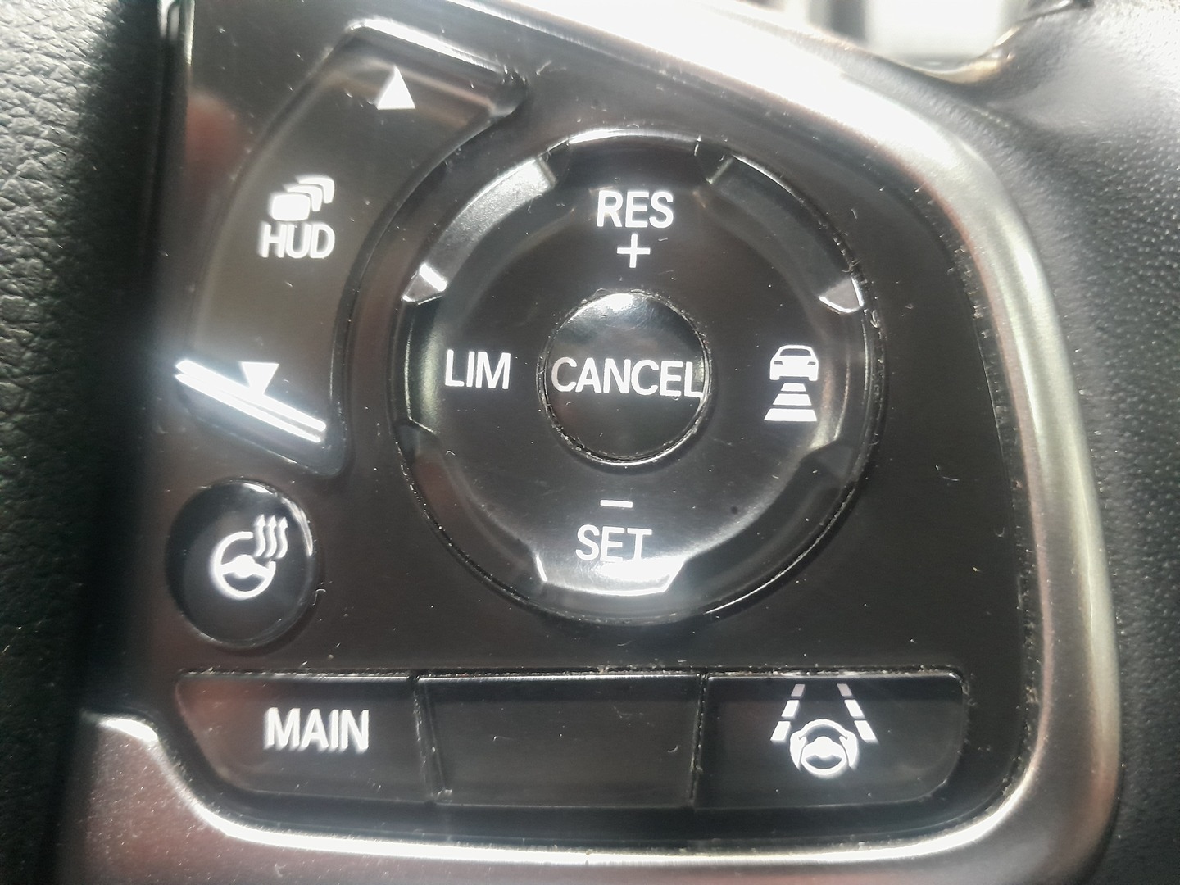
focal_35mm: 26
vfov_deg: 53.1
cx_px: 590
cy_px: 442
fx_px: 886
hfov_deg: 67.3
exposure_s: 1/17
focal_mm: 4
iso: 640
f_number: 1.8
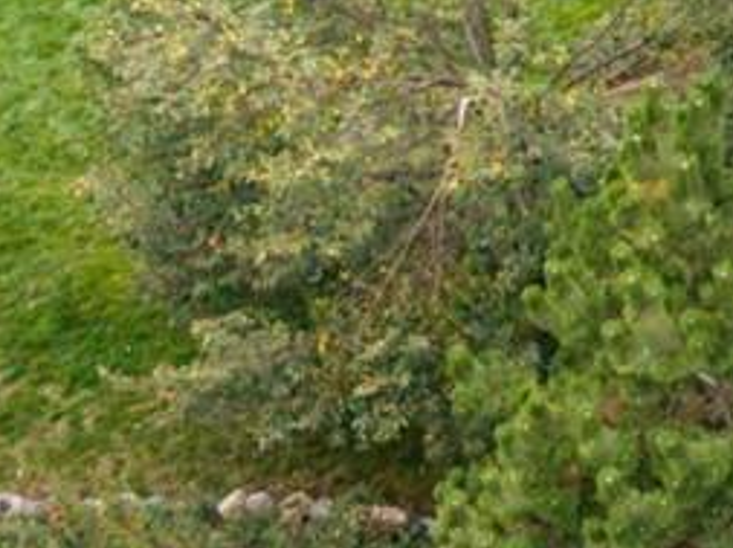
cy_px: -541
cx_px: 1660
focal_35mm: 152
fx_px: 3214
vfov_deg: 9.2
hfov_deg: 11.2
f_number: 1.8
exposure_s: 1/1000
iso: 370
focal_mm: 8.67
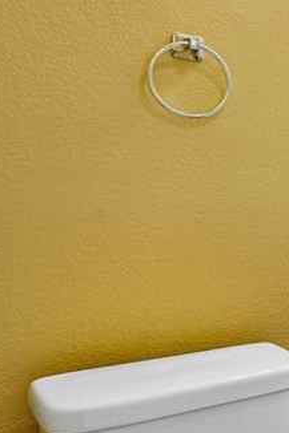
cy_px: 209
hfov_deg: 18.9
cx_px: 567
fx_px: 564
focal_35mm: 47
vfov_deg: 42.1
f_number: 8
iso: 400
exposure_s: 1/50
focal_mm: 14.9
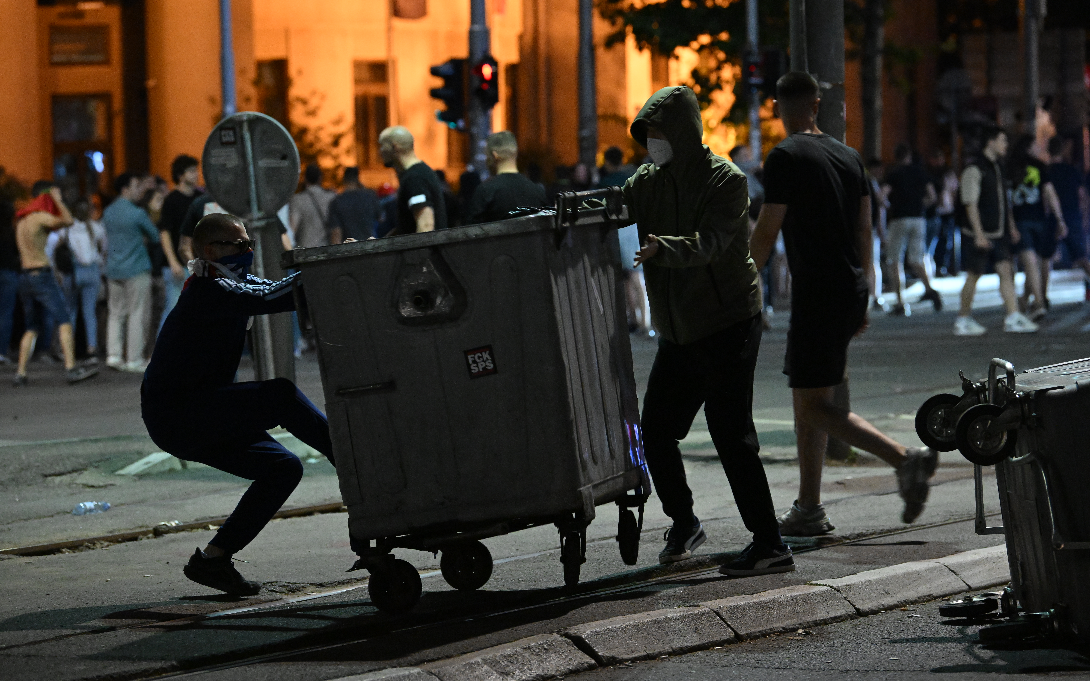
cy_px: 337
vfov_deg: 9.5
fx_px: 4099
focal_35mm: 138
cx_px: 546
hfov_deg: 15.1
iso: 10000
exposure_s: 1/160
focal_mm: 135
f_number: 4
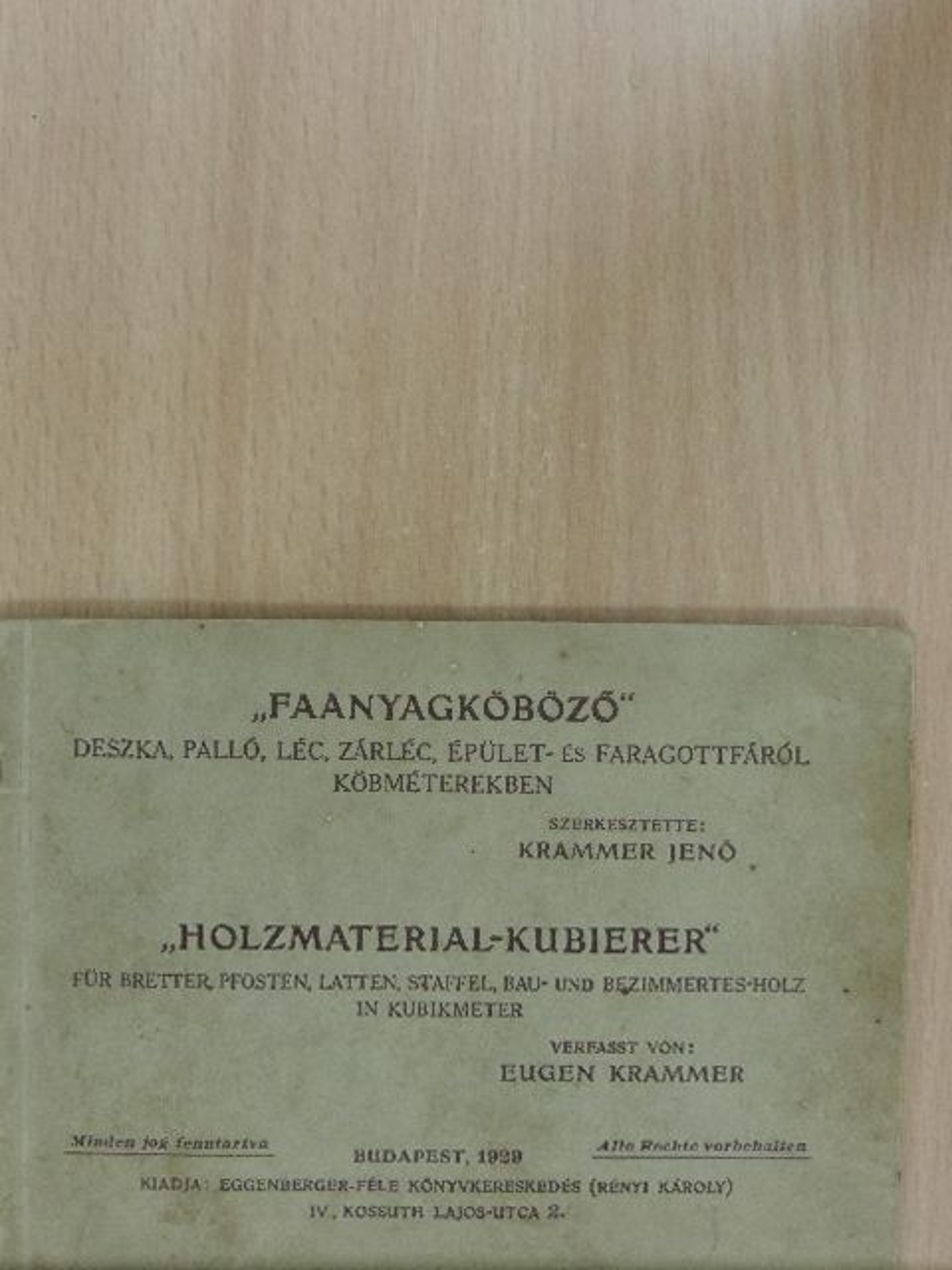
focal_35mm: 50
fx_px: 1833
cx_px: 476
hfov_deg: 29.1
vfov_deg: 38.2
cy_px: 635
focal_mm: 8.9
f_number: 5.7
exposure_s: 1/13
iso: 500
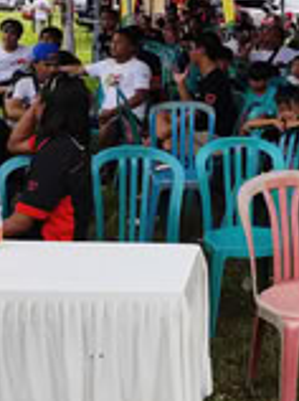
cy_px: 94
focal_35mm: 70
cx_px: 231
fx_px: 808
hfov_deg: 20.8
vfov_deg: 27.4
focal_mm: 6.19
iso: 50
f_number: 1.65
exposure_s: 1/940
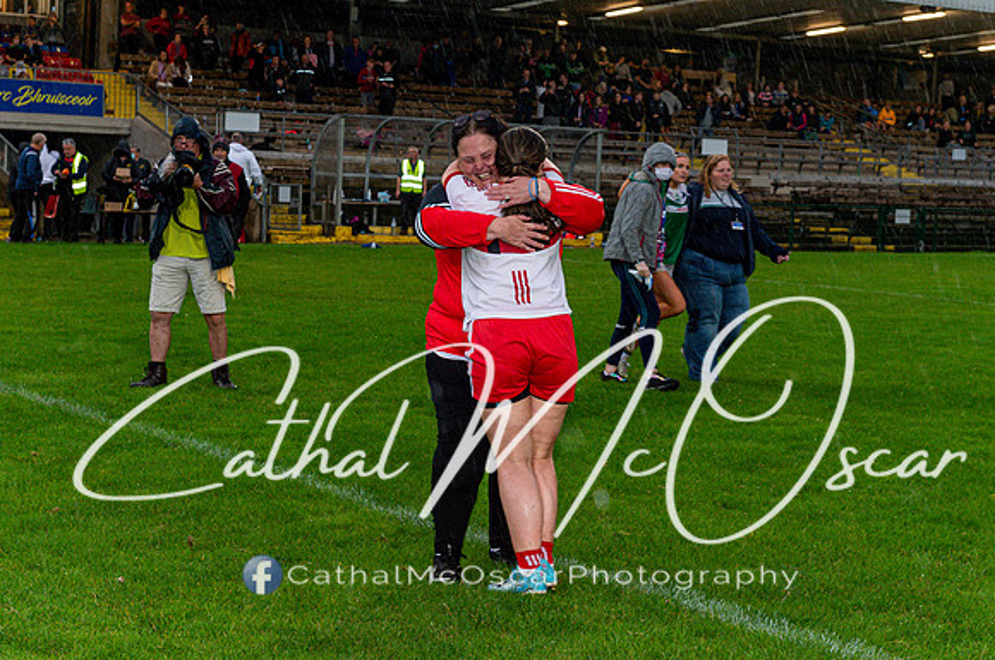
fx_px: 1993
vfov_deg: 18.8
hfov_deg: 28.0
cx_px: 525
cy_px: 279
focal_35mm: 72
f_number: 4.5
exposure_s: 1/200
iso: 1600
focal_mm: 62
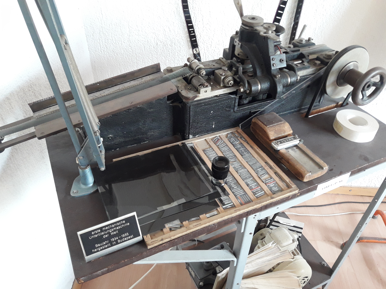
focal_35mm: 28
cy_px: 144
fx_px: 312
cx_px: 193
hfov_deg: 63.4
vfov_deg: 49.7
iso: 160
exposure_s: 1/25
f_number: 1.9
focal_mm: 3.7
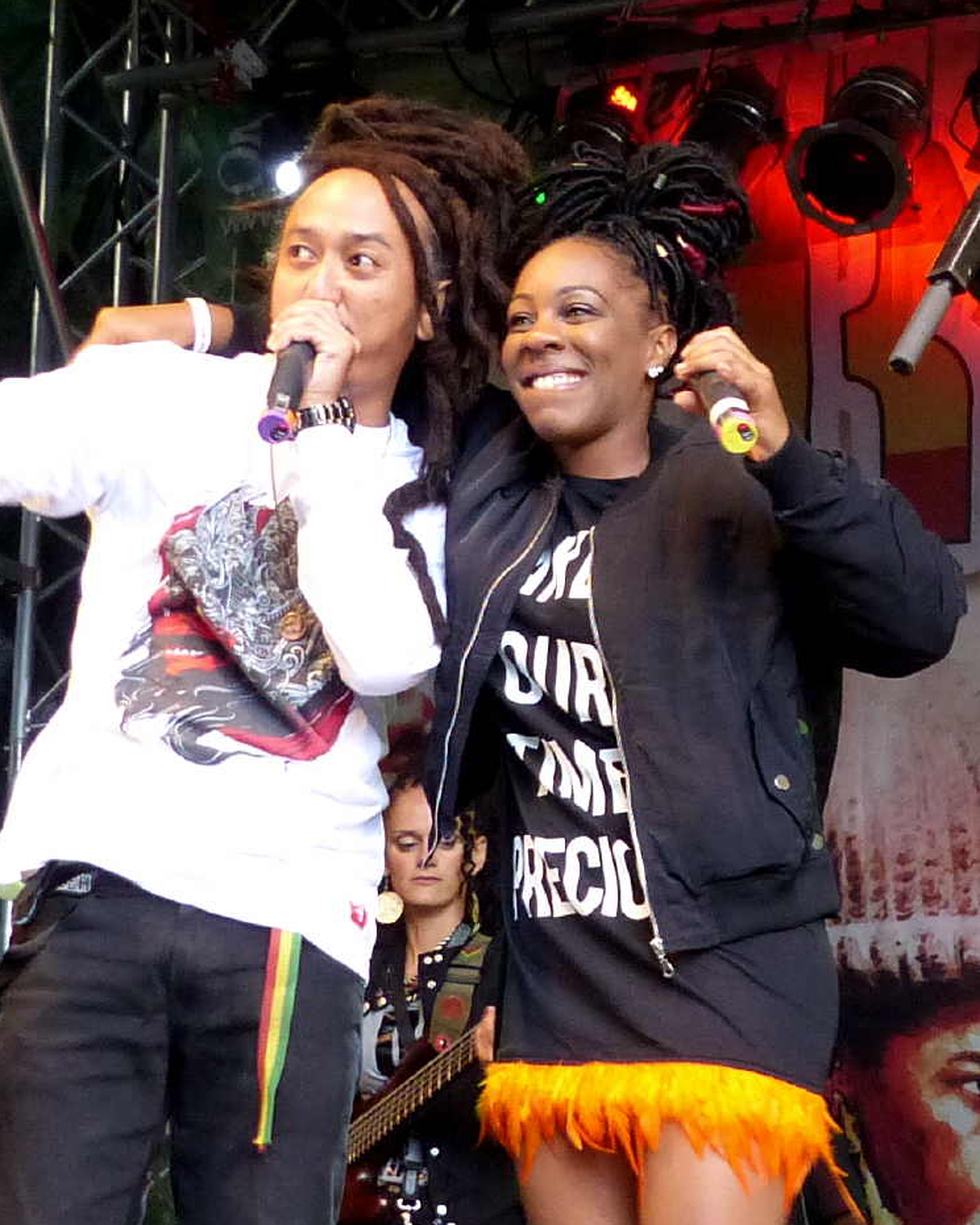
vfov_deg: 42.9
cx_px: 488
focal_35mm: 43
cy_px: 643
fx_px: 1559
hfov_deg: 34.9
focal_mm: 7.4
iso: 320
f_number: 2.8
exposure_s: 1/60
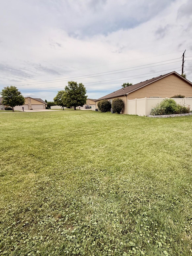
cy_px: 127
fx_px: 133
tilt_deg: -8.7
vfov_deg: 87.8
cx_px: 116
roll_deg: +0.9
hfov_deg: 70.8
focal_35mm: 18
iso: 50
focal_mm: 2.22
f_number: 2.2
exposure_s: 1/1656
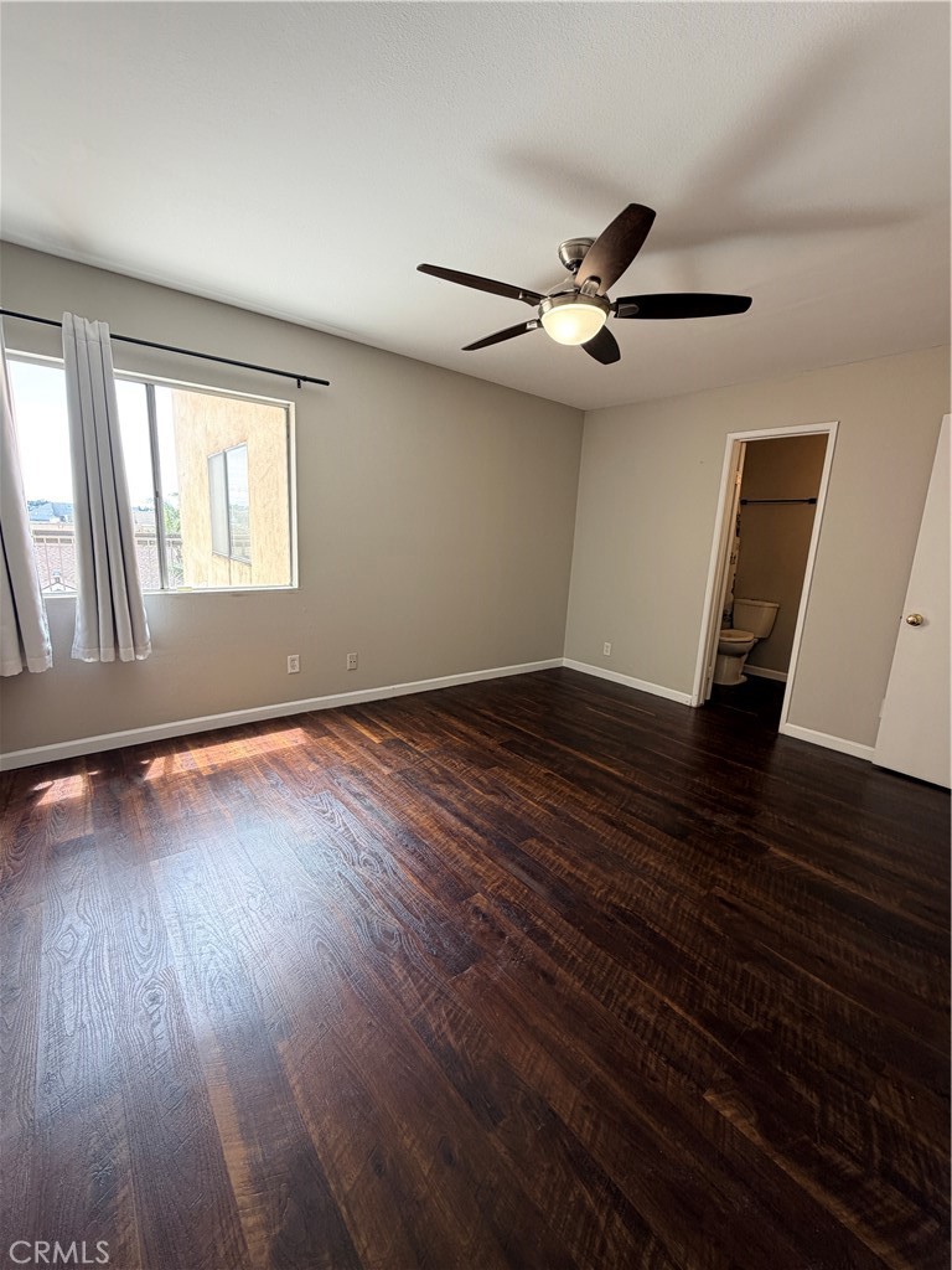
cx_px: 476
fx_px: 513
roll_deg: -2.6
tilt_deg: -10.9
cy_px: 635
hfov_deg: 85.7
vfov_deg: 102.1
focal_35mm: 14
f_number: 2.2
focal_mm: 2.22
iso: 80
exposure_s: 1/121
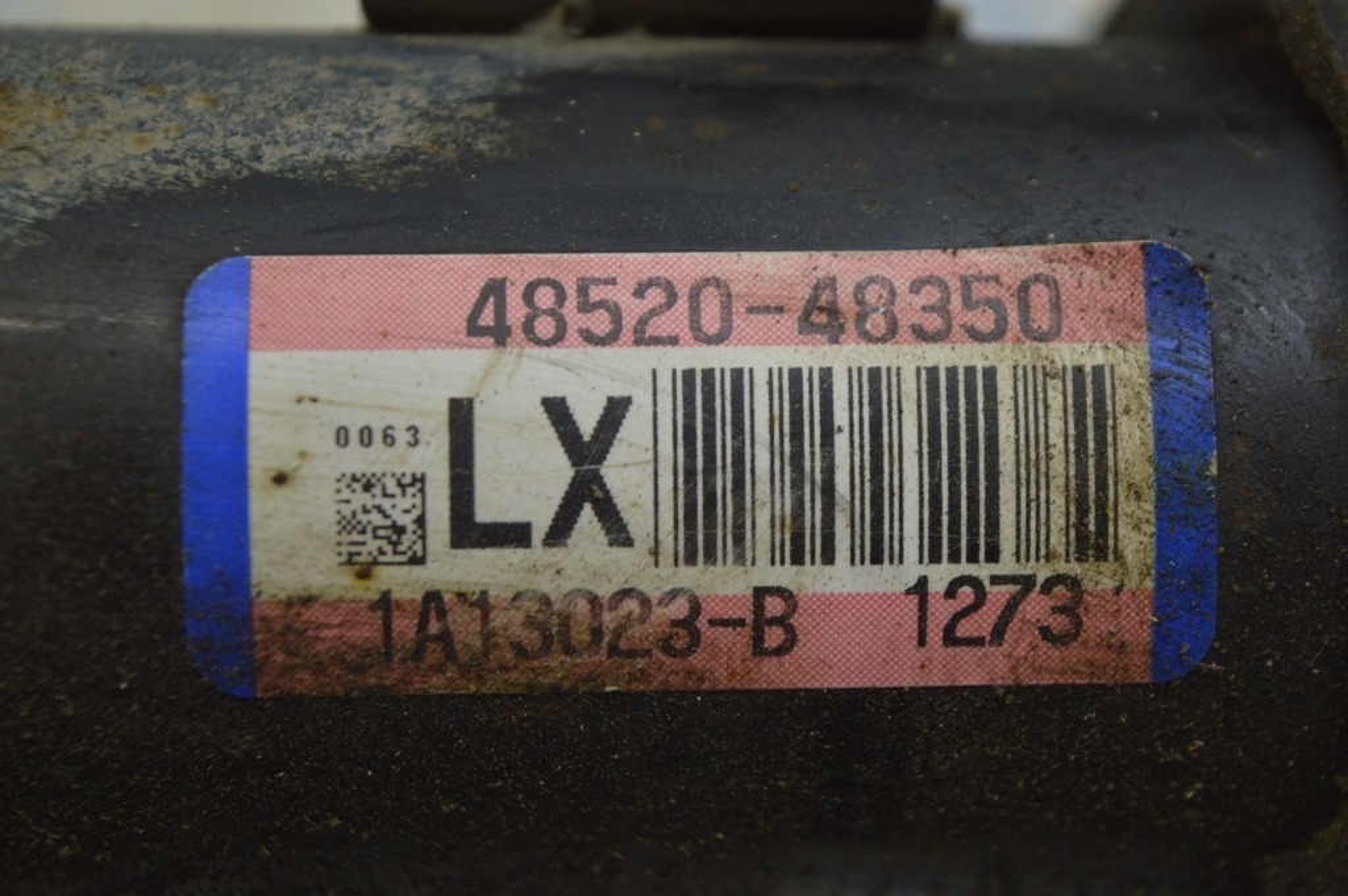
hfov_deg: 24.6
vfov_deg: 16.5
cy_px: 448
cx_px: 674
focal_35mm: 82
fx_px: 3087
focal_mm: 55
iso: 400
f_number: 5.6
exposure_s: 1/40
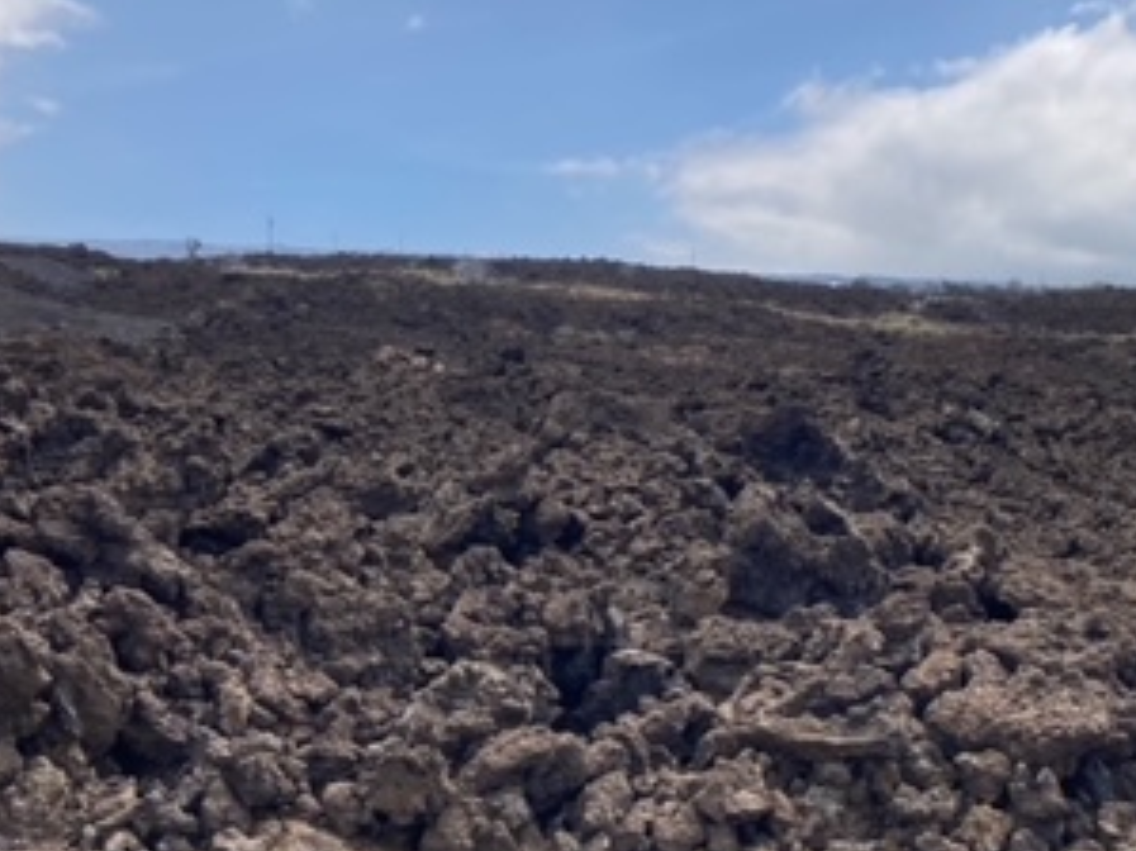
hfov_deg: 31.9
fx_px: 1968
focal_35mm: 60
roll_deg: +0.2
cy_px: 482
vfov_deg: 24.4
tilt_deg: -0.3
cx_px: 764
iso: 20
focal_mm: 3.99
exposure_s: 1/2315
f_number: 1.8
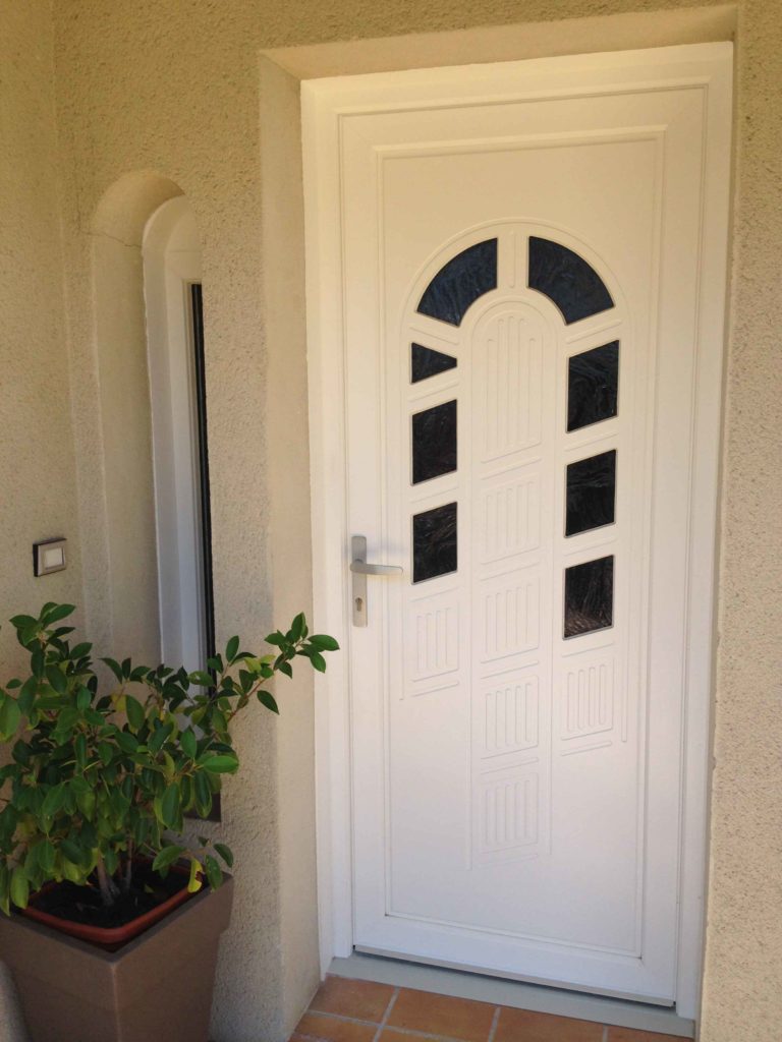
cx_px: 391
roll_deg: +0.9
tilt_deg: -10.0
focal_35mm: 33
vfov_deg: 55.4
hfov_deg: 42.9
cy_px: 521
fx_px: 994
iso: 50
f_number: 2.4
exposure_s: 1/414
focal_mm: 4.12
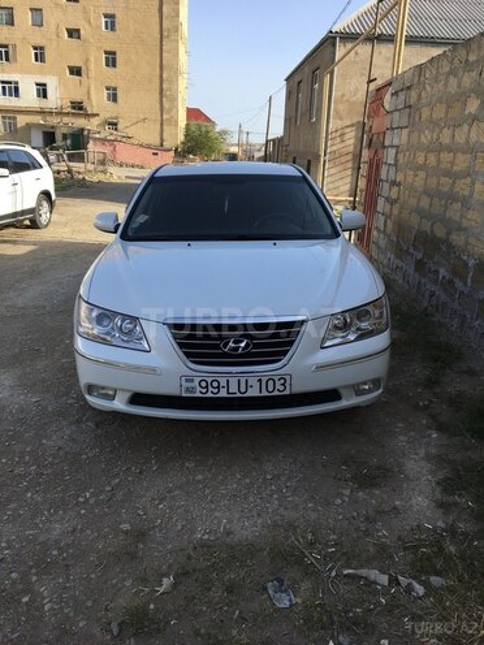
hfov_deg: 48.2
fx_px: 541
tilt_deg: -17.2
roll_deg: -2.0
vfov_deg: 61.7
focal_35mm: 29
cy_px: 322
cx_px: 242
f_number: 2.2
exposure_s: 1/874
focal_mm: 4.15
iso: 25
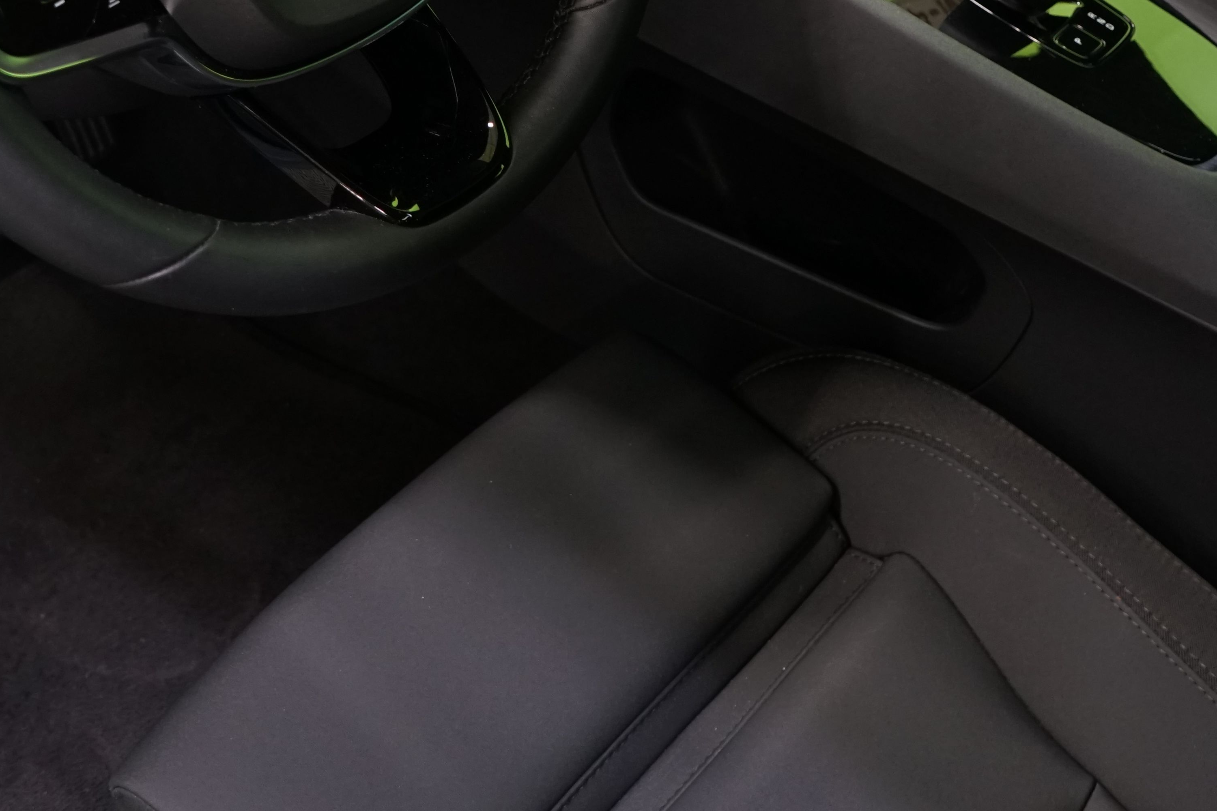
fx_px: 1961
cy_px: 45
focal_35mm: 58
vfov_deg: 22.7
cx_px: 740
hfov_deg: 34.4
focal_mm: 29
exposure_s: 1/20
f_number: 5
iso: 1600
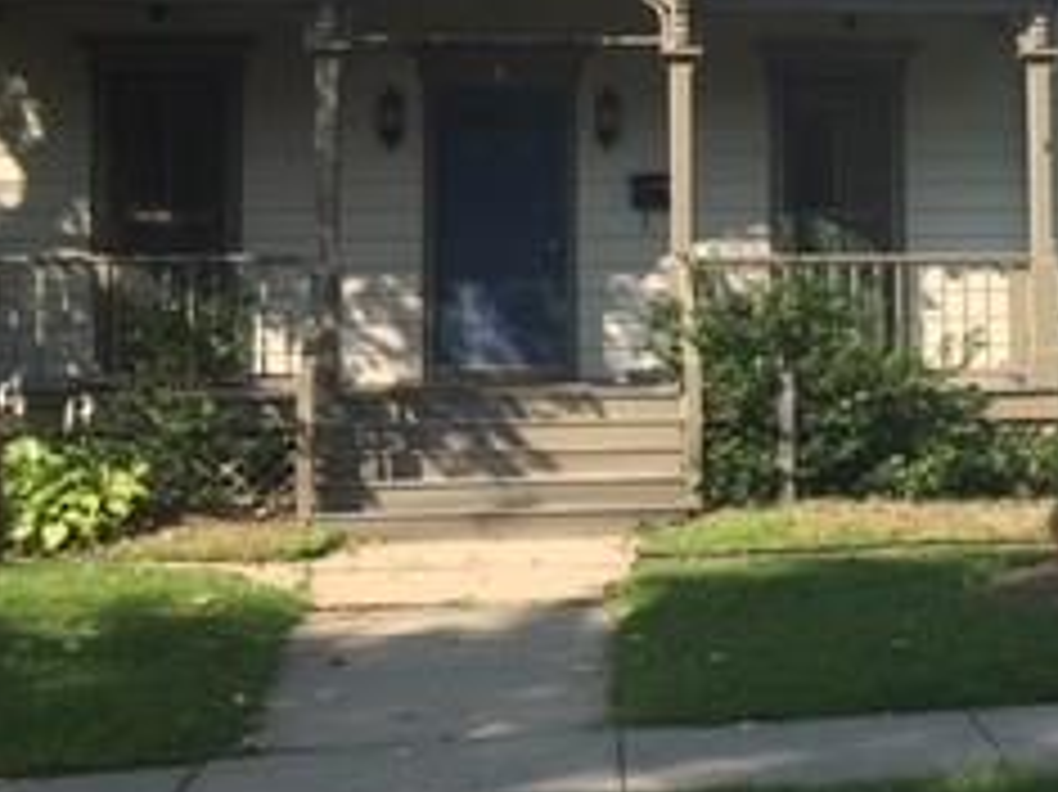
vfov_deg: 18.5
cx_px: 1035
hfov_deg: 23.8
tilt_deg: +5.0
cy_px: 202
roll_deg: +0.1
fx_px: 2413
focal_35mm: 79
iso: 25
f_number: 2.2
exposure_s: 1/845
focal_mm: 4.15
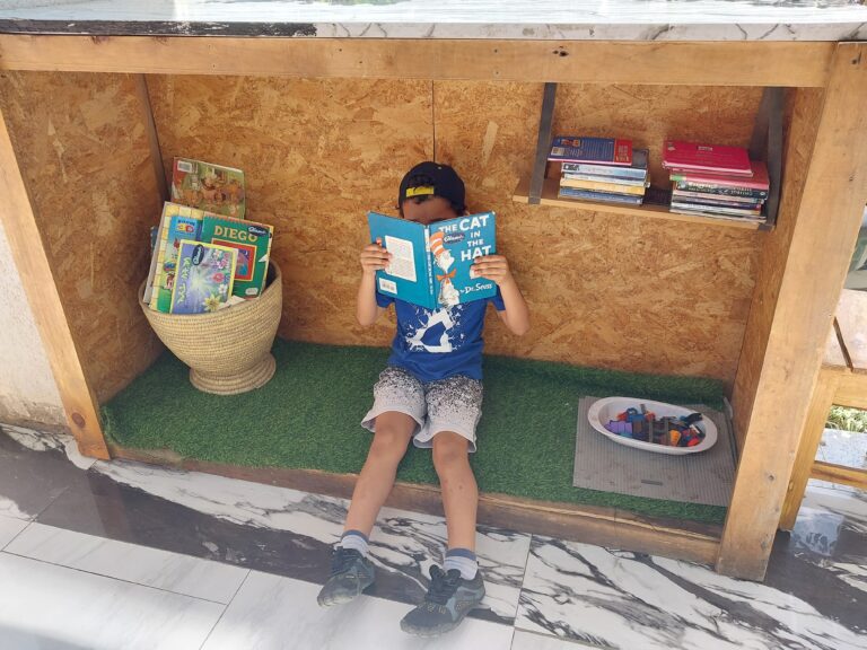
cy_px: 325
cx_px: 434
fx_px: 751
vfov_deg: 46.8
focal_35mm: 30
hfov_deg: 60.0
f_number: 1.8
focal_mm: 4.6
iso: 20
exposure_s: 1/100
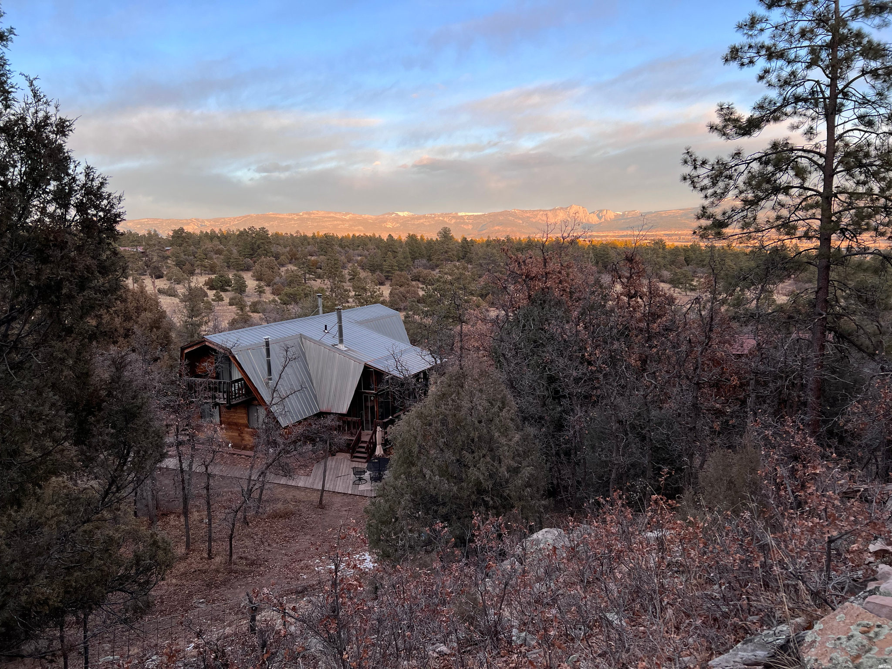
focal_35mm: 26
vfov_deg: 53.1
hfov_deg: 67.3
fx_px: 670
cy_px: 334
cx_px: 446
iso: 50
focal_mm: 5.7
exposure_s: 1/380
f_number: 1.5
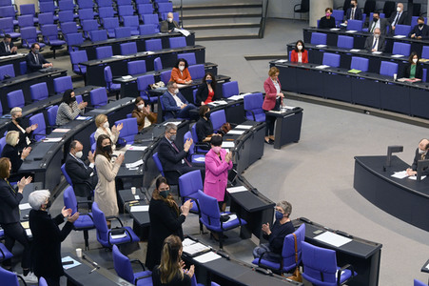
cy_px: 143
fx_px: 834
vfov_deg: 19.4
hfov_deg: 28.9
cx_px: 214
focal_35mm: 70
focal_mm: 70
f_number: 5
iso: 6400
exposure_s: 1/320
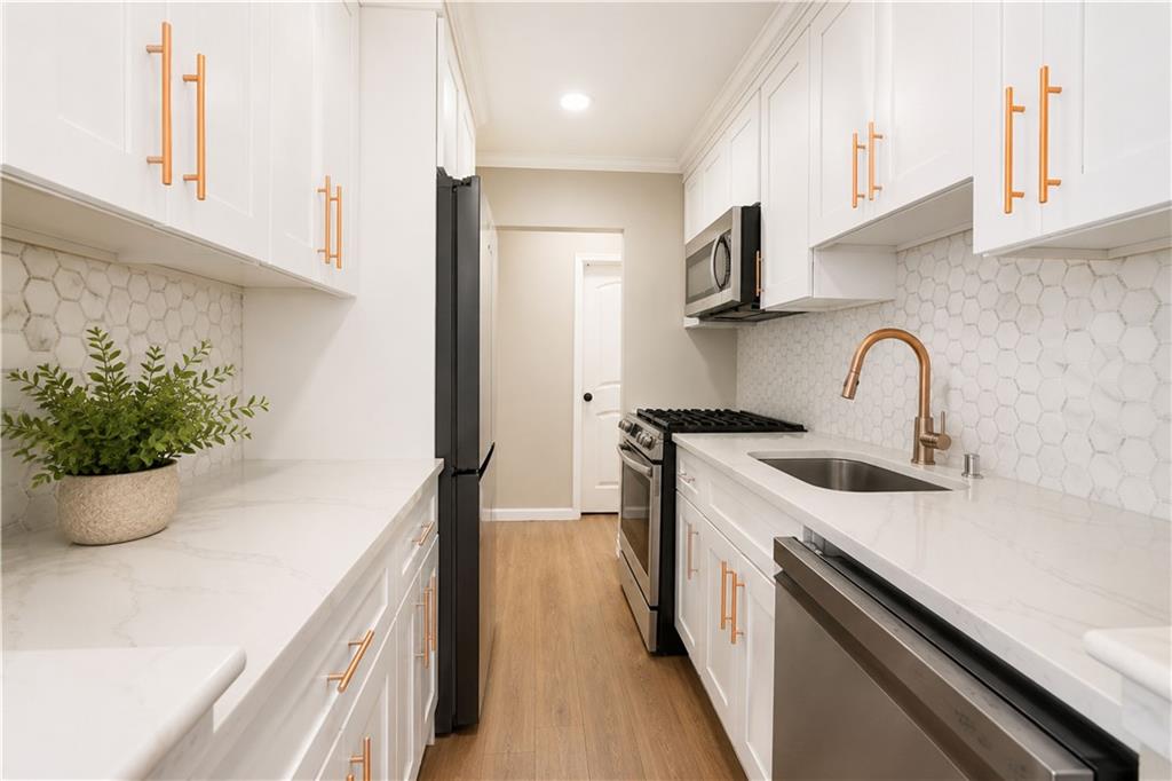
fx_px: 553
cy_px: 390
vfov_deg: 70.4
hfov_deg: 93.3
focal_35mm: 17
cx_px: 586
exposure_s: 1/50
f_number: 6.4
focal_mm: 11.1
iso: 2000
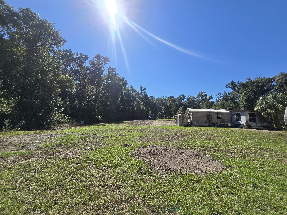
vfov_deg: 89.9
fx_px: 108
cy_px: 108
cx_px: 144
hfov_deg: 106.2
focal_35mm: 13
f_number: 2.2
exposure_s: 1/3977
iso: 50
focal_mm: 2.2
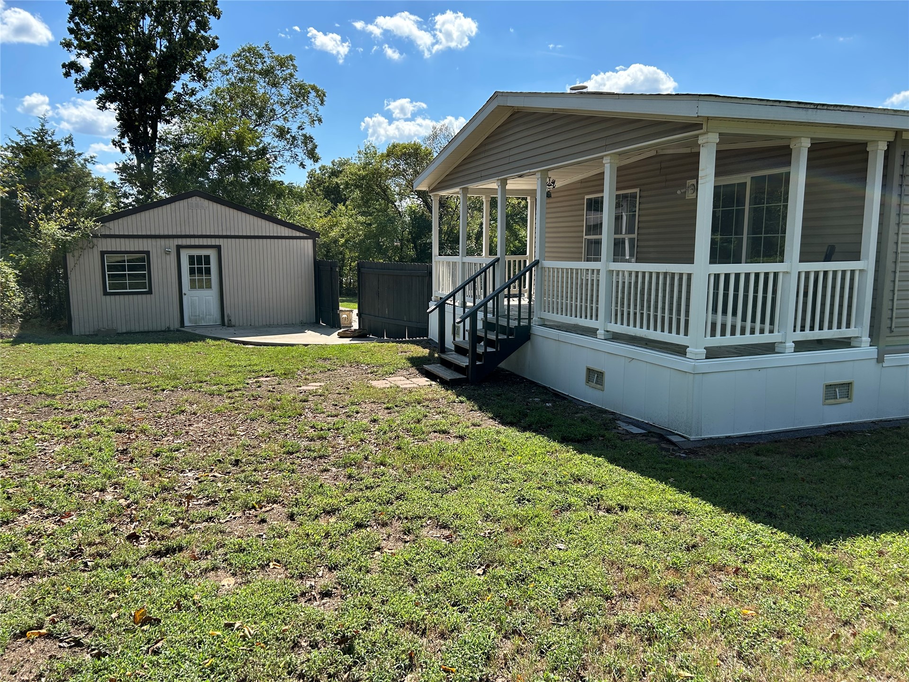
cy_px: 341
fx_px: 683
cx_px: 454
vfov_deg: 53.1
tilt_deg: -8.9
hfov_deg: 67.3
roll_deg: +0.4
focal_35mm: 26
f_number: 1.5
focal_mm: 5.7
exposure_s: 1/2083
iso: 50
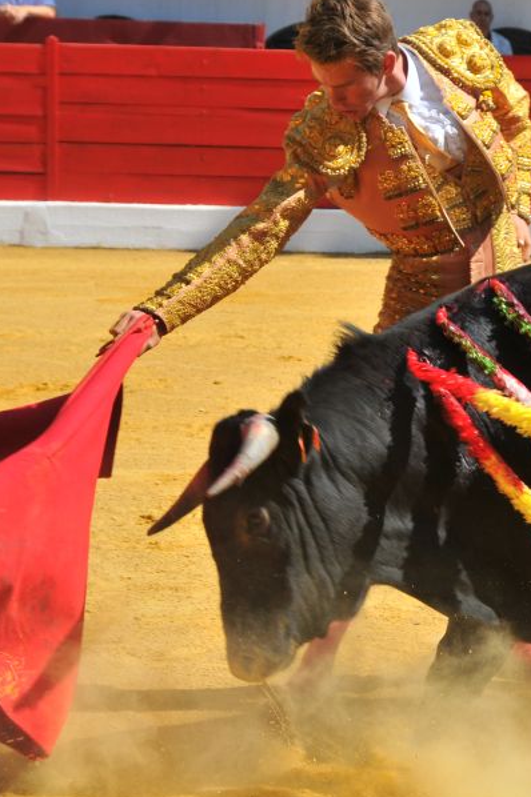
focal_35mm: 167
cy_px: 383
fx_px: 3696
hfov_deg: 8.2
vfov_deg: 12.3
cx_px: 483
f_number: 8
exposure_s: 1/350
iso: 200
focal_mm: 65
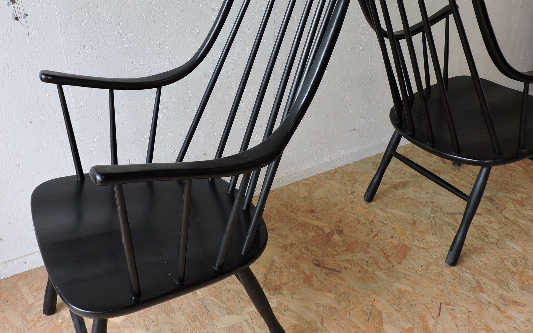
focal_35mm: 34
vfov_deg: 37.0
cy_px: 124
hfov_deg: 56.7
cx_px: 267
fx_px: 494
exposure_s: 1/40
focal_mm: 4.3
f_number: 3
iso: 100
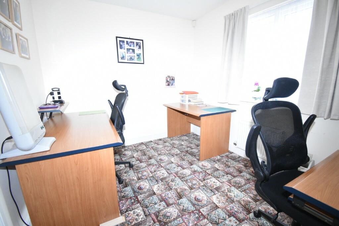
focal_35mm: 15
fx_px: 141
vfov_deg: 77.3
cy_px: 113
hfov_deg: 100.4
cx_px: 170
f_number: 4.5
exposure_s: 1/125
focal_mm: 10
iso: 2200
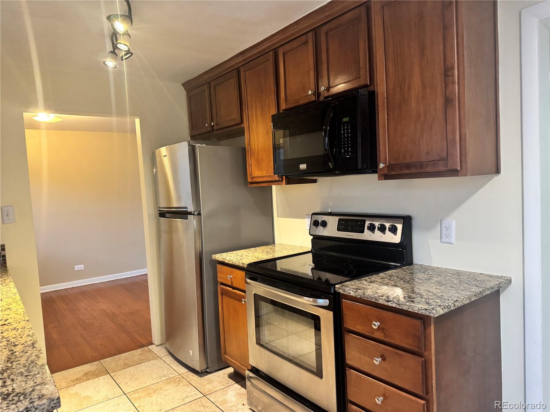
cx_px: 275
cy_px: 206
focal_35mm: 24
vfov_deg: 56.8
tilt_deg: -2.3
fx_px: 381
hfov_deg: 71.6
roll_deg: +2.1
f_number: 1.78
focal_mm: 6.76
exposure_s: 1/60
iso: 320
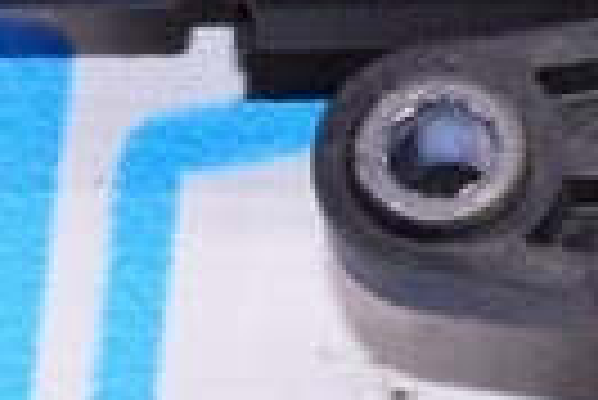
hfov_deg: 4.8
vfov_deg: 3.3
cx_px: 1425
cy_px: -321
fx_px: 6901
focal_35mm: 415
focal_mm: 36
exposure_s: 1/125
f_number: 8
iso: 1600
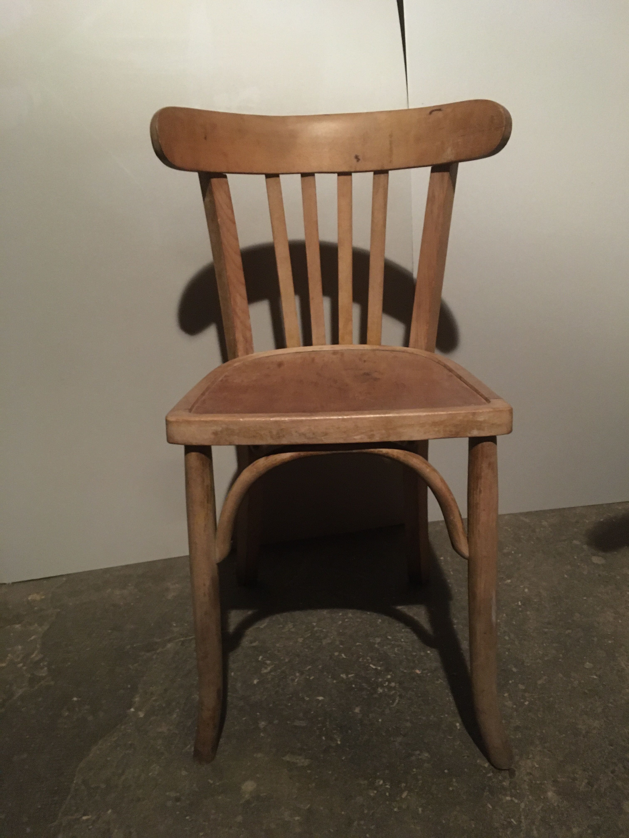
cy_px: 419
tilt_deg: -21.4
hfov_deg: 48.2
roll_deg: +0.8
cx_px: 314
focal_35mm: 29
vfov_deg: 61.7
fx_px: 703
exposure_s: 1/17
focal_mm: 4.15
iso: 400
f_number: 2.2
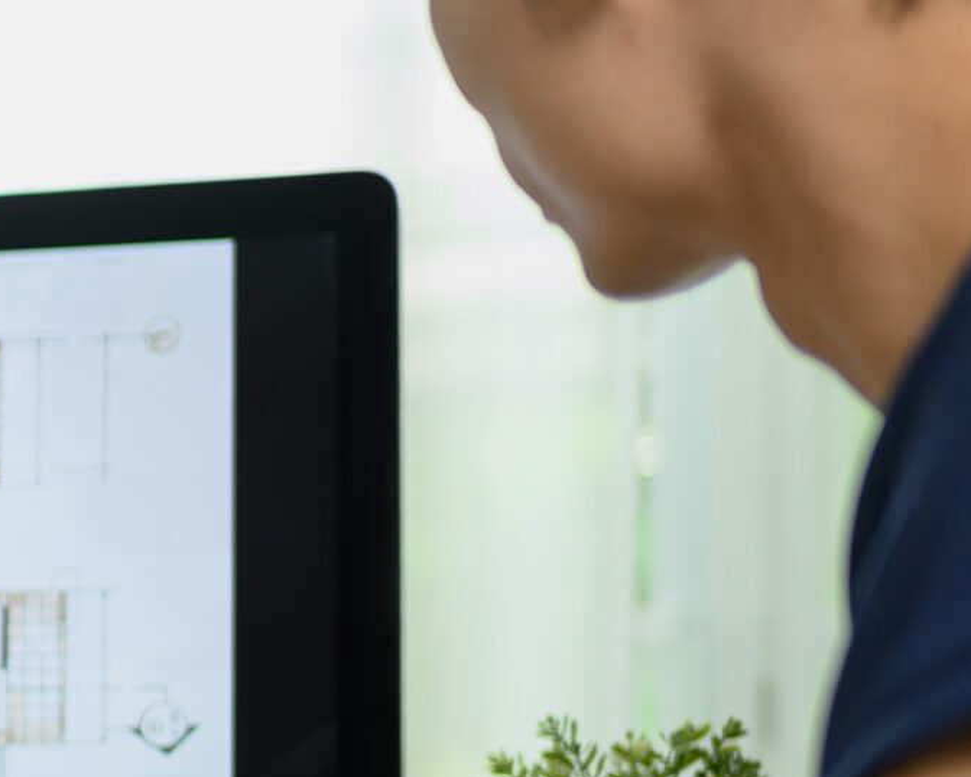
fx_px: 4111
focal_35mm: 143
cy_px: 620
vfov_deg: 10.8
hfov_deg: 12.3
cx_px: -827
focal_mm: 40
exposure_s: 1/250
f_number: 2
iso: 500
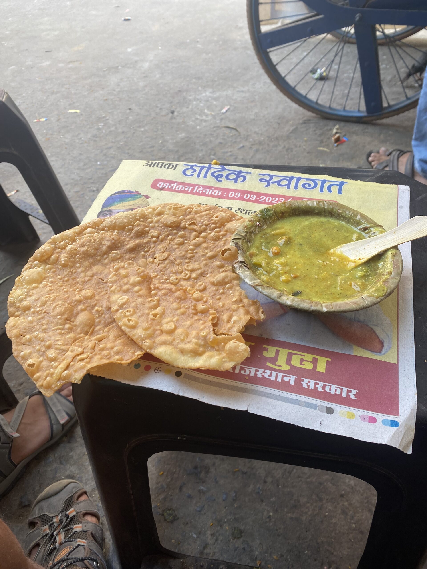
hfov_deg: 53.1
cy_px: 284
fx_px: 428
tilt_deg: -45.4
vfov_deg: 67.3
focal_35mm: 26
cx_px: 214
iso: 32
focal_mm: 4.25
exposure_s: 1/191
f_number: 1.8
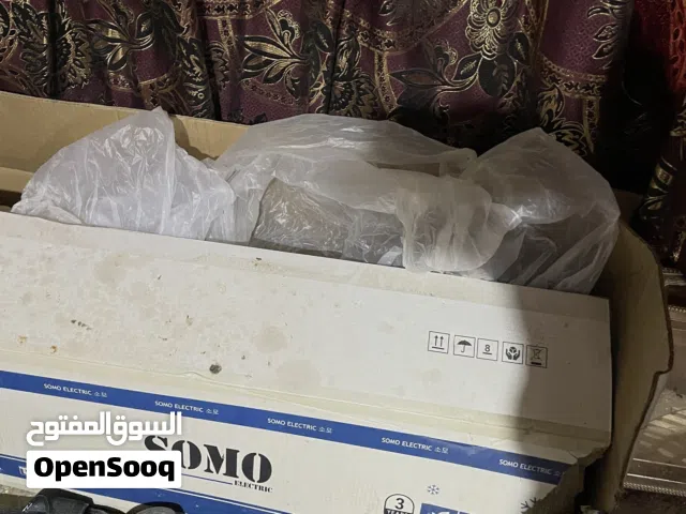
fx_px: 495
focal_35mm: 25
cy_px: 257
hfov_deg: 69.4
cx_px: 343
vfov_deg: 54.9
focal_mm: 5.1
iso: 500
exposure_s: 1/25
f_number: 1.6
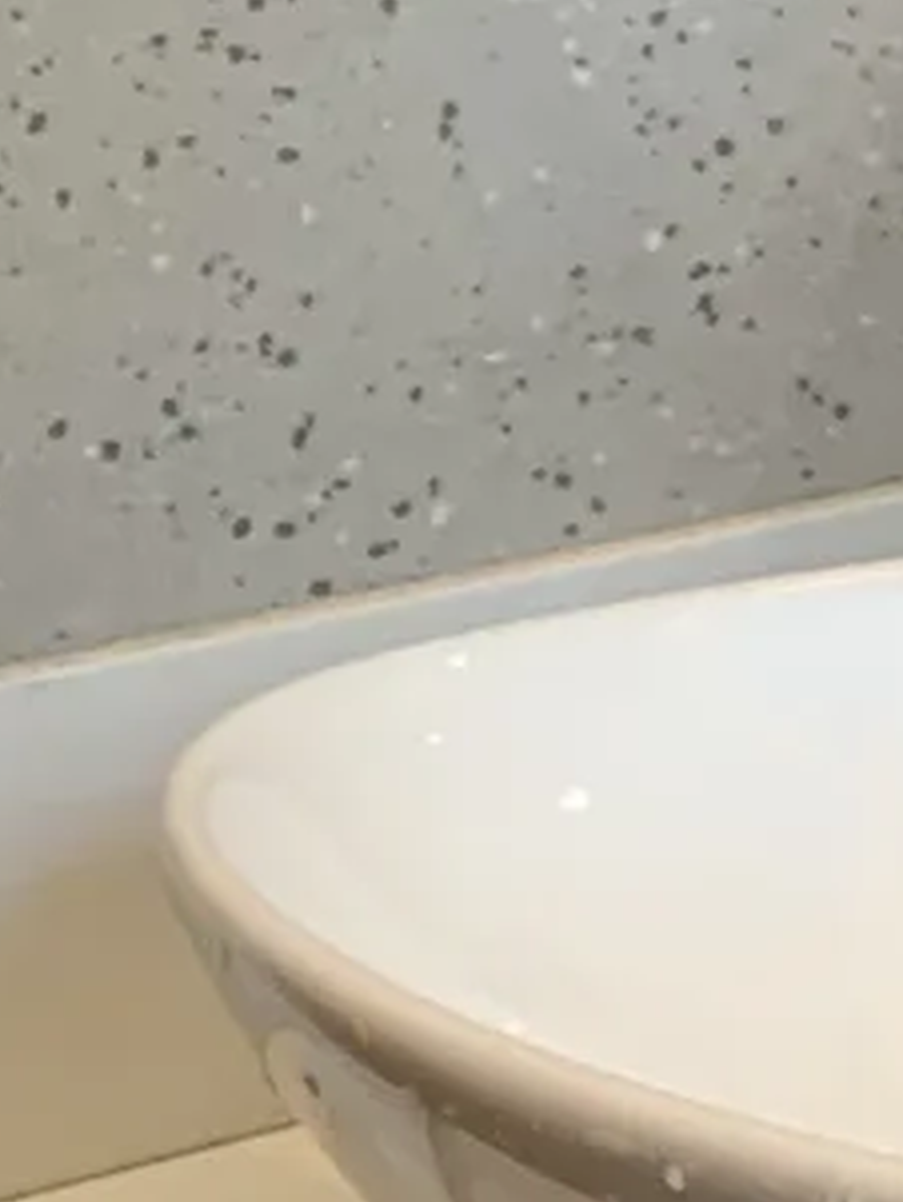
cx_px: 2749
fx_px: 6395
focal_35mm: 184
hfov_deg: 7.2
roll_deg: +1.6
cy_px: 230
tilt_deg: -10.7
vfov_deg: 10.7
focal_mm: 4.25
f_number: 1.8
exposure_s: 1/50
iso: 125
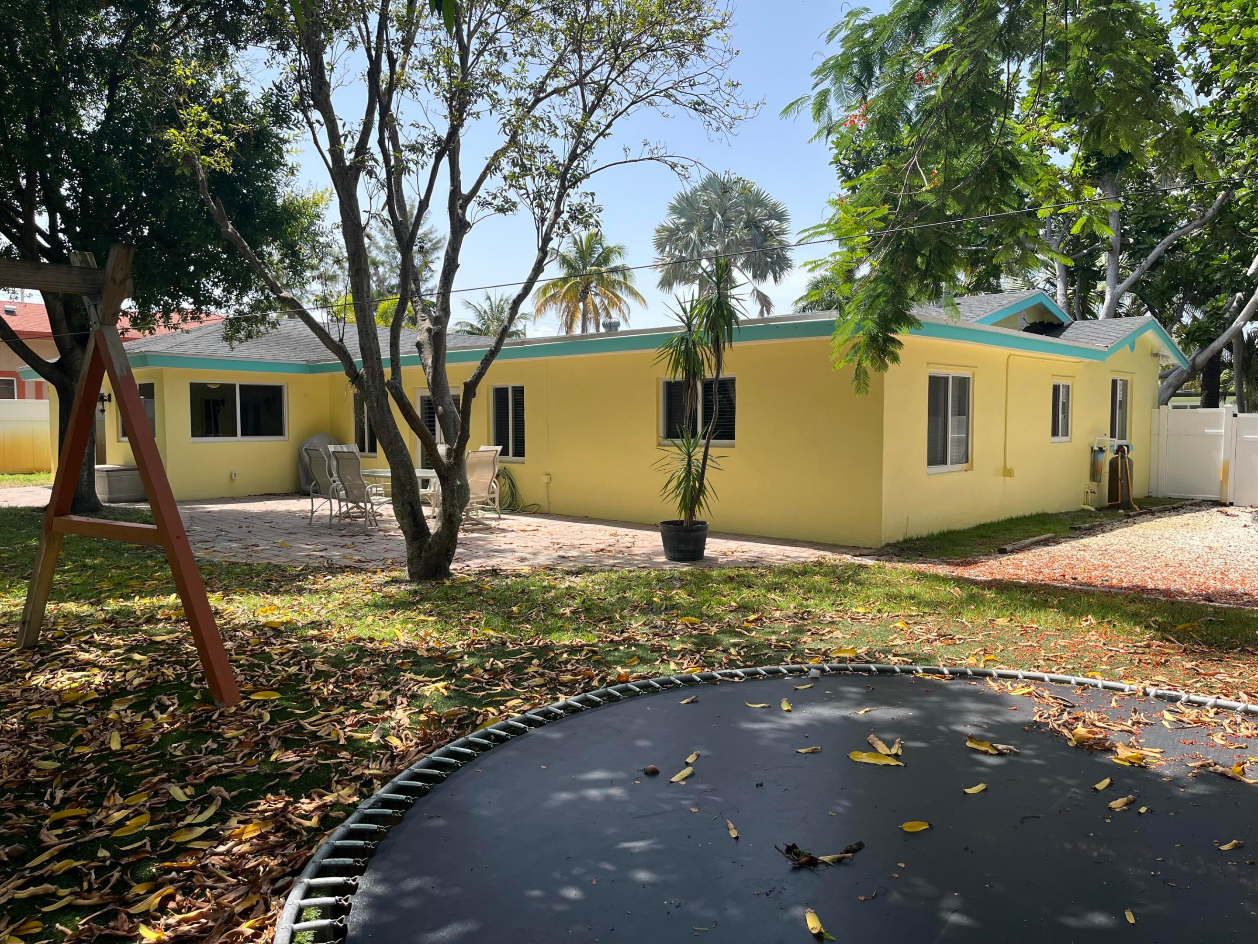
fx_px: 945
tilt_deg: -2.7
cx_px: 629
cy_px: 472
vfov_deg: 53.1
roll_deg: +0.1
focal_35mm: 26
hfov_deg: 67.3
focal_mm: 5.1
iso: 50
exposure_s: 1/1458
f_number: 1.6
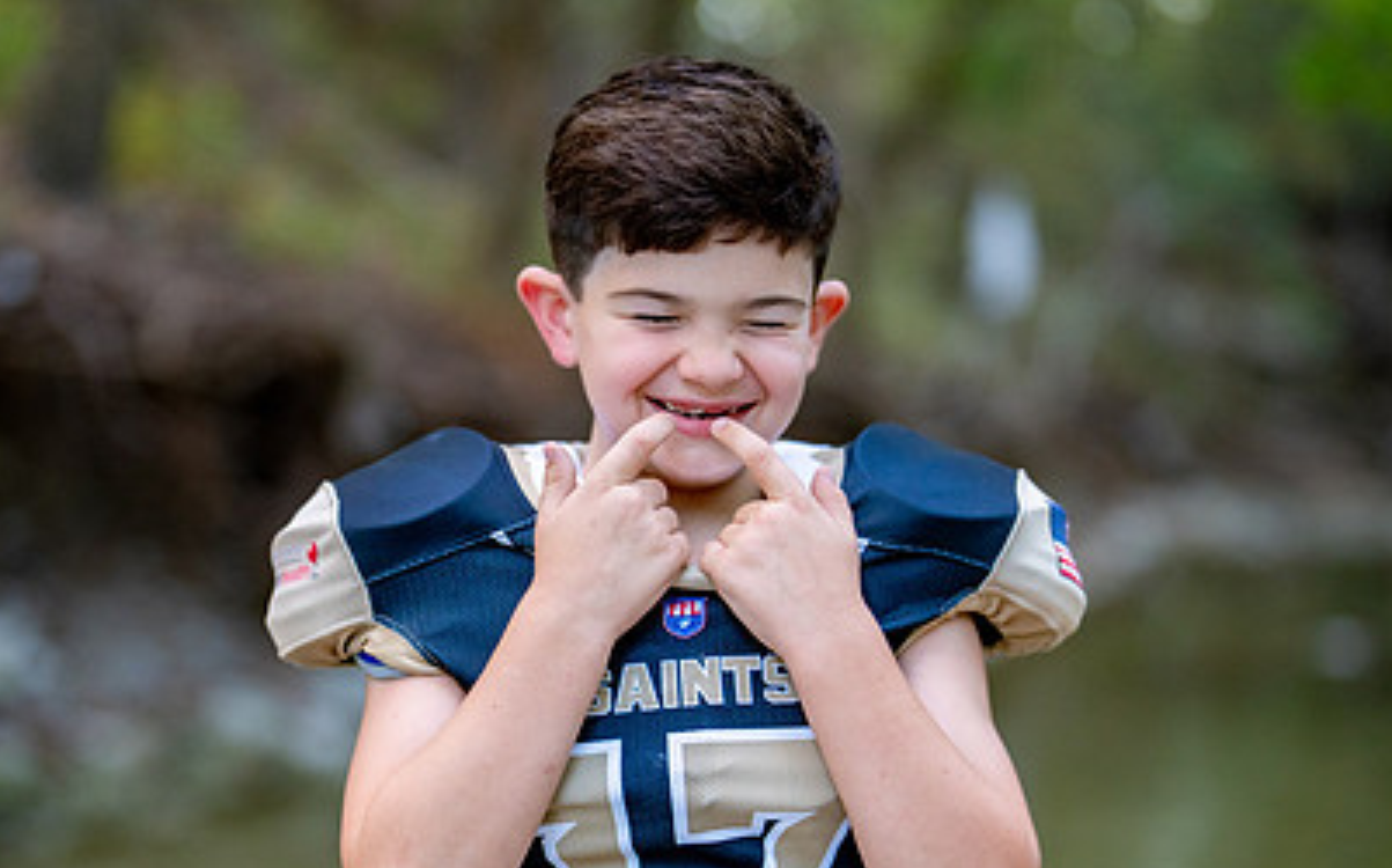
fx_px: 3450
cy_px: 632
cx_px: 647
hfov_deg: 22.8
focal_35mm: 91
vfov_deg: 14.3
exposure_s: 1/500
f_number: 1.2
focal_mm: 50
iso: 500
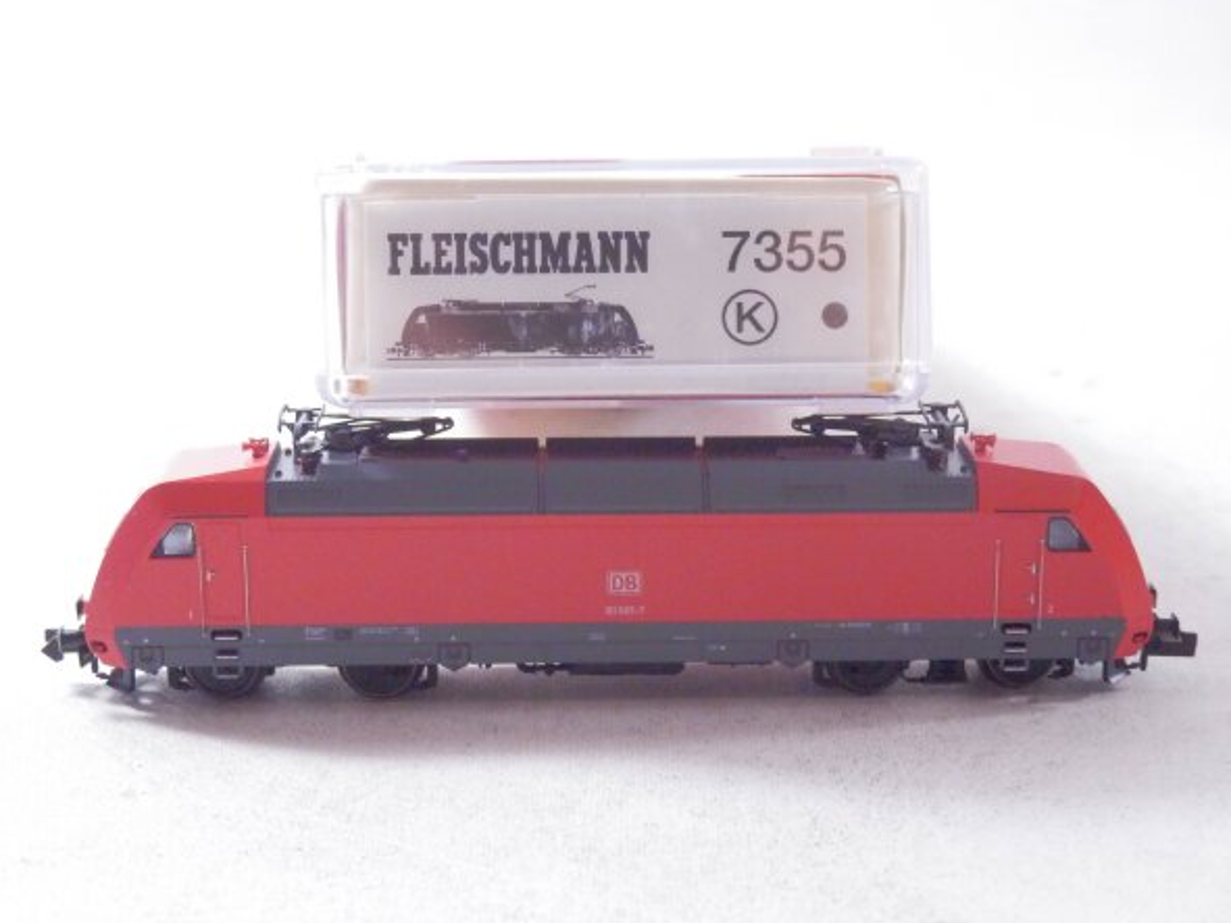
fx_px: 2382
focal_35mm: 67
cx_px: 623
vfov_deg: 21.9
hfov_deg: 29.0
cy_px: 458
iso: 1600
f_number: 4.4
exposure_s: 1/160
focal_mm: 11.9
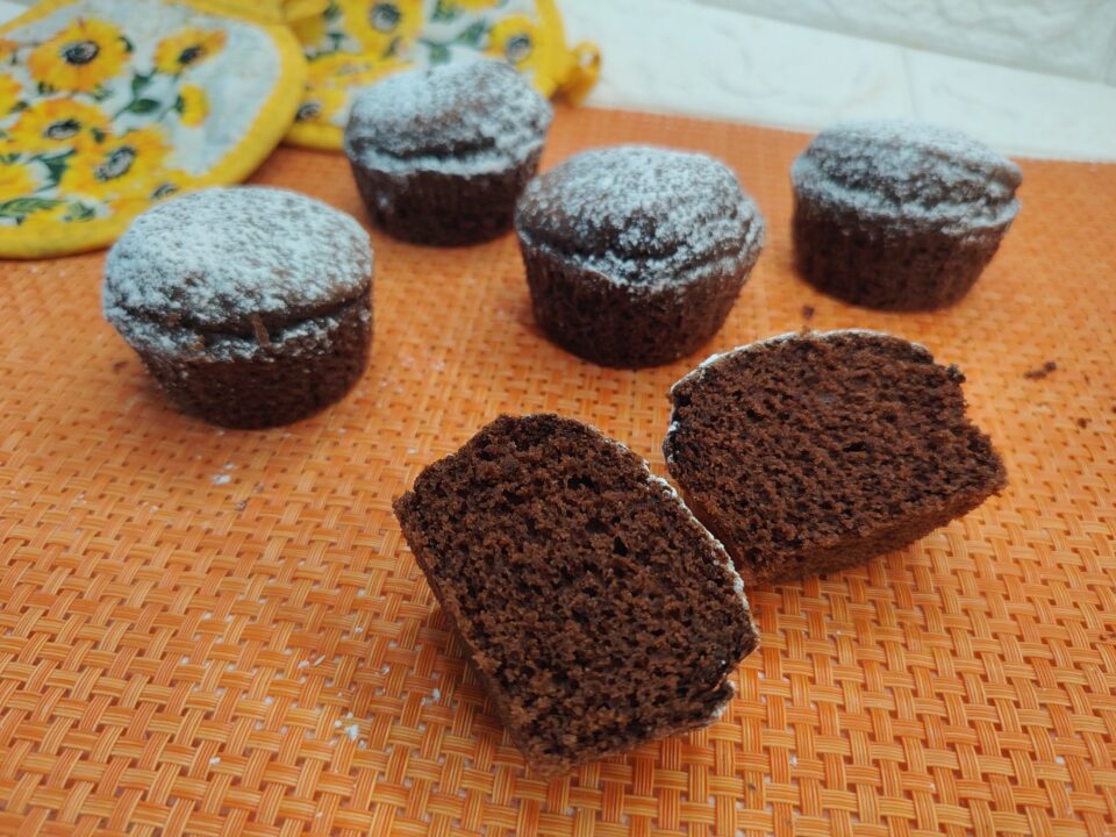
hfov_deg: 71.6
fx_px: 774
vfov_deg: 56.8
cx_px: 558
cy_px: 418
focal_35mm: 24
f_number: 1.75
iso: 425
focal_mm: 5.25
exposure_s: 1/33.3
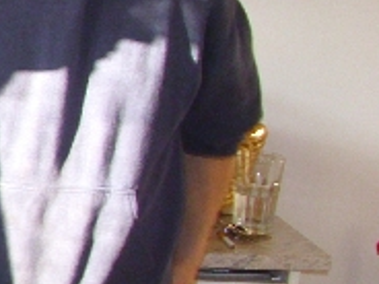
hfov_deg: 11.5
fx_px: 1664
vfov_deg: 9.8
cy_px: 134
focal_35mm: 152
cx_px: -418
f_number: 3
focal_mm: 6.2
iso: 200
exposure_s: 1/60
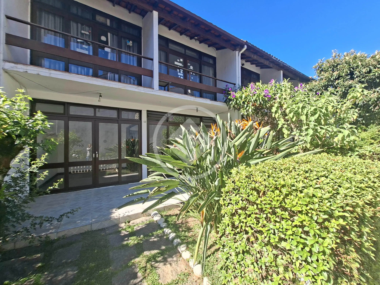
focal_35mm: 13
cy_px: 142
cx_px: 190
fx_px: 143
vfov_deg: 89.9
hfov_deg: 106.2
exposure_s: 1/346
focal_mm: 1.74
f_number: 2.2
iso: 40
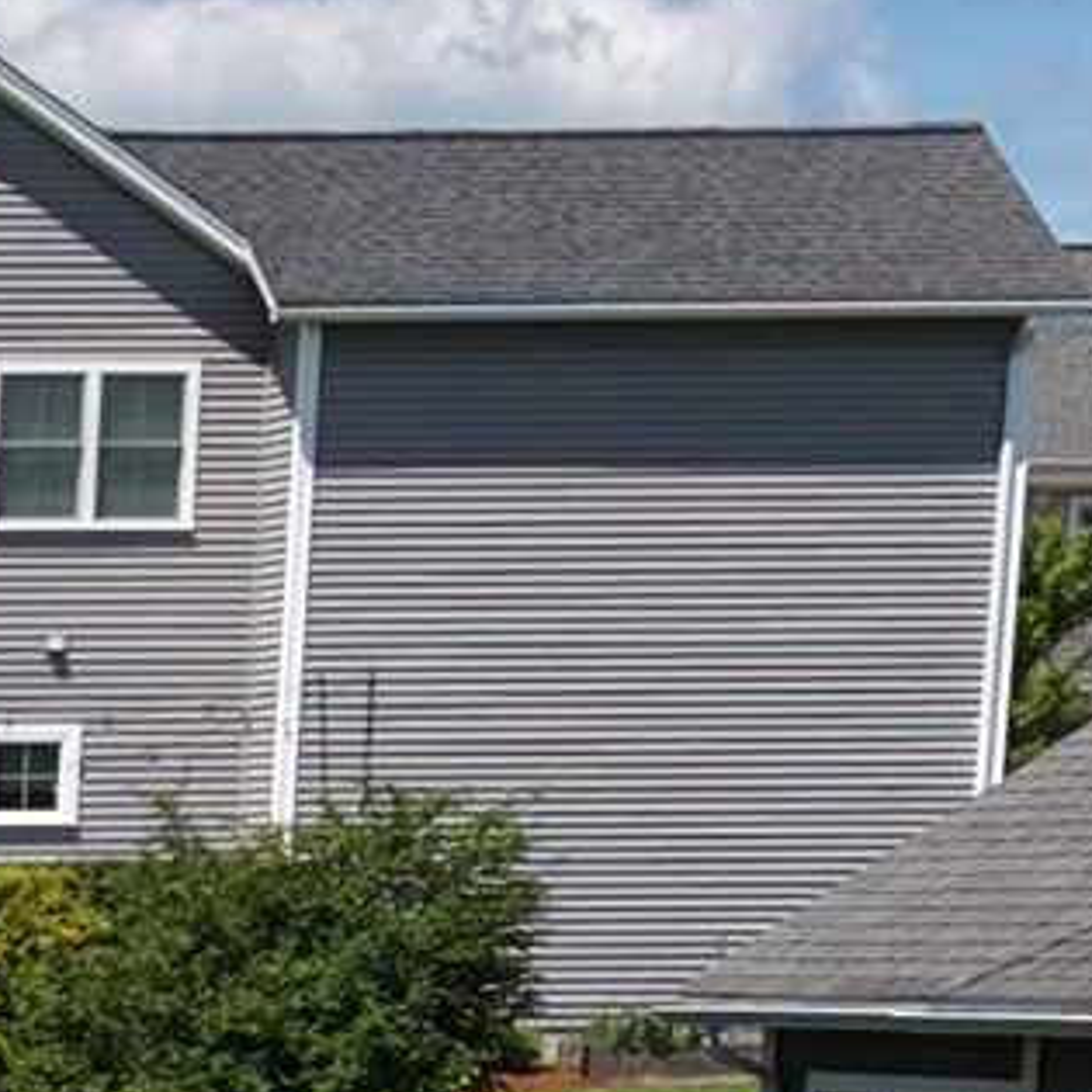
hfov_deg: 7.4
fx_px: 7388
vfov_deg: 8.1
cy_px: 2087
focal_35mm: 207
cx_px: -2212
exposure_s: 1/125
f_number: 1.8
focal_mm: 8.67
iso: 100
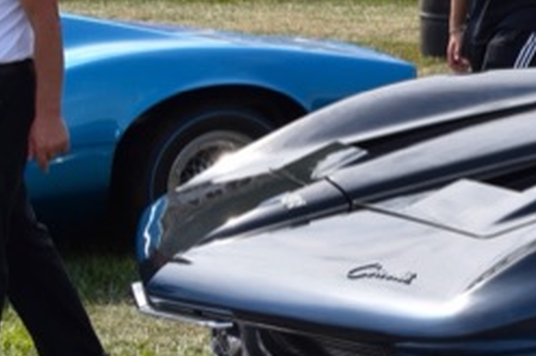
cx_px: 842
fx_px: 1591
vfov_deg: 12.8
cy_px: 173
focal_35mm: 107
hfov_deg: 17.0
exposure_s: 1/320
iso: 200
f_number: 9
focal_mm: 22
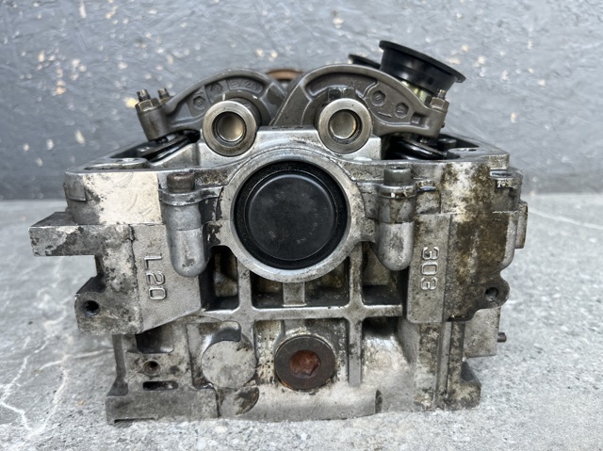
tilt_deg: -15.2
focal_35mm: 26
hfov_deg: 67.3
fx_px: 453
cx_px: 302
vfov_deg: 53.0
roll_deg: +1.4
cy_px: 226
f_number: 1.6
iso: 80
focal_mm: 5.1
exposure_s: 1/121
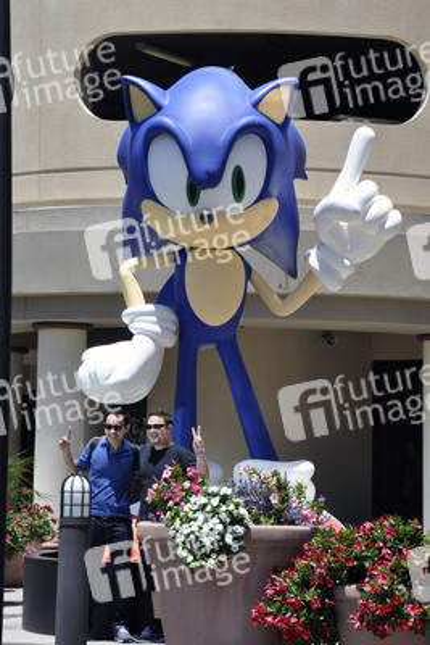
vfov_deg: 19.4
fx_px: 1879
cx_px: 215
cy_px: 322
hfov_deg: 13.1
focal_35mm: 105
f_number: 9
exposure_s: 1/1250
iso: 800
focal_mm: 70
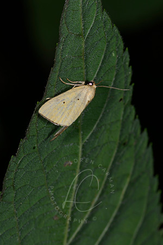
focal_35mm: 419
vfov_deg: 4.9
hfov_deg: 3.3
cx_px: 73
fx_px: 2845
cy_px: 71
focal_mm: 105
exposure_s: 1/250
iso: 64
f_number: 14
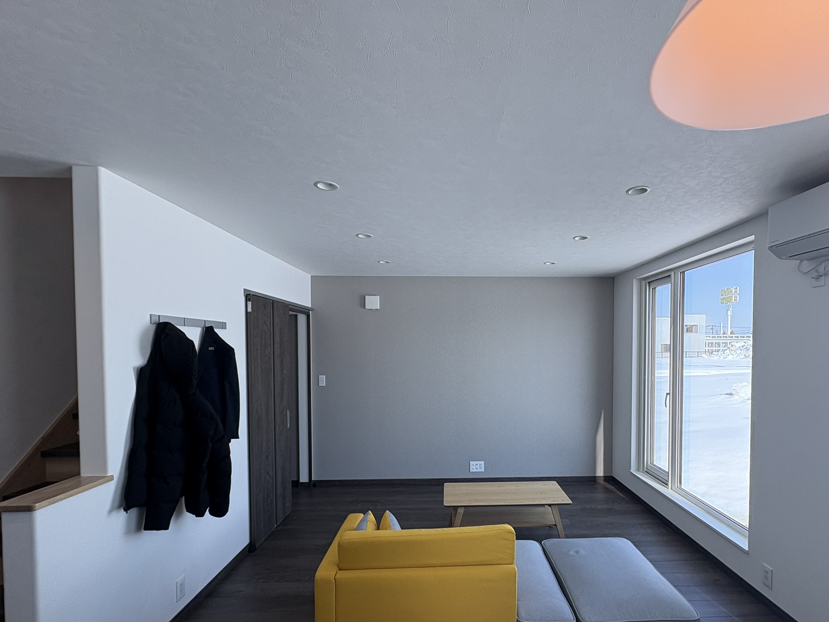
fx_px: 407
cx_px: 463
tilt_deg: -0.2
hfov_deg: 90.6
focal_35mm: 17
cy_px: 358
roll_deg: +0.8
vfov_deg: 74.3
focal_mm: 2.22
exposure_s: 1/175
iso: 50
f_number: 2.2
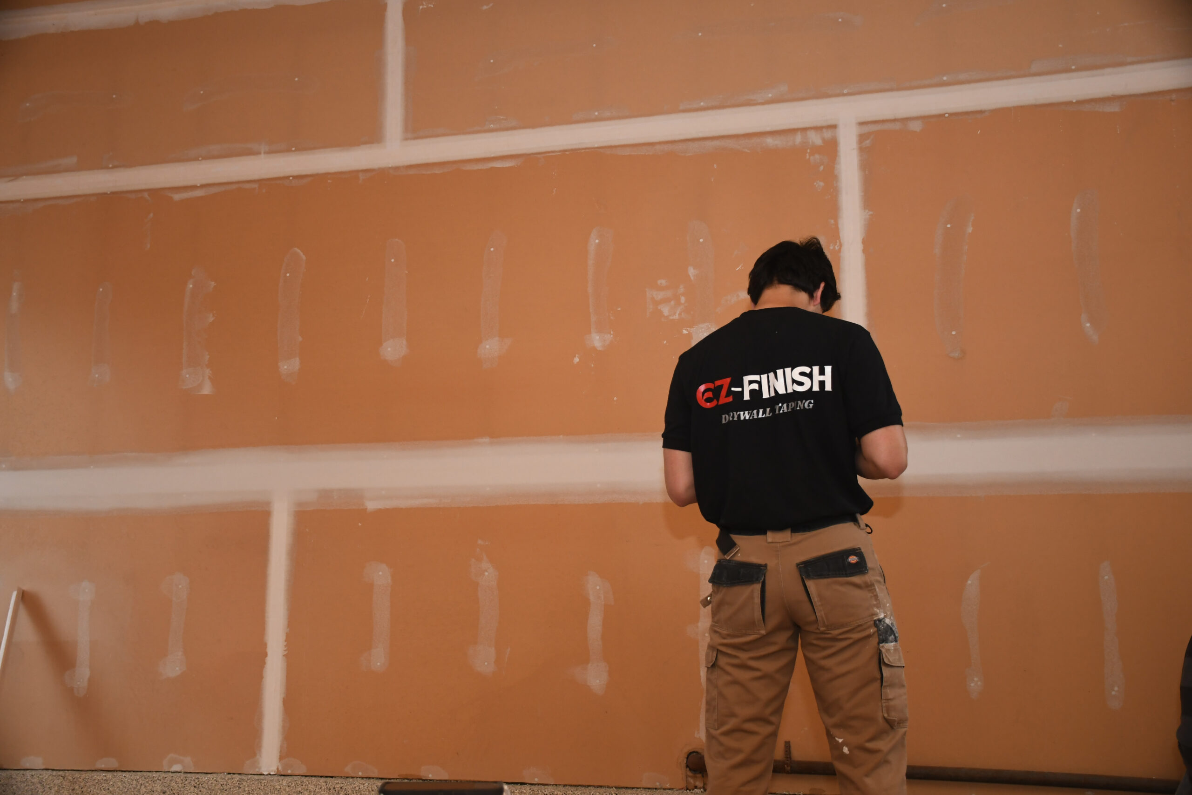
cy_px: 398
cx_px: 596
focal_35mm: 39
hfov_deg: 49.6
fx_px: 1291
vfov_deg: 34.2
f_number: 3.8
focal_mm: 26
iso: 1250
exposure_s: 1/100
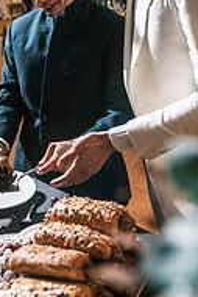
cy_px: 86
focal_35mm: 64
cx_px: 61
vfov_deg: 31.0
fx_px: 527
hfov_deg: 21.2
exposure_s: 1/60
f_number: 2.8
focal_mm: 18
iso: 1600
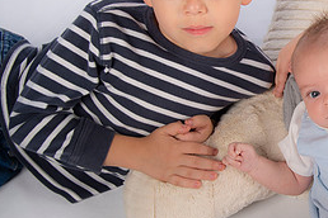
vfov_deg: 13.8
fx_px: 902
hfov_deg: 20.0
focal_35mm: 99
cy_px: 94
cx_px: 332
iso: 100
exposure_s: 1/250
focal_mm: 44
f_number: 5.6
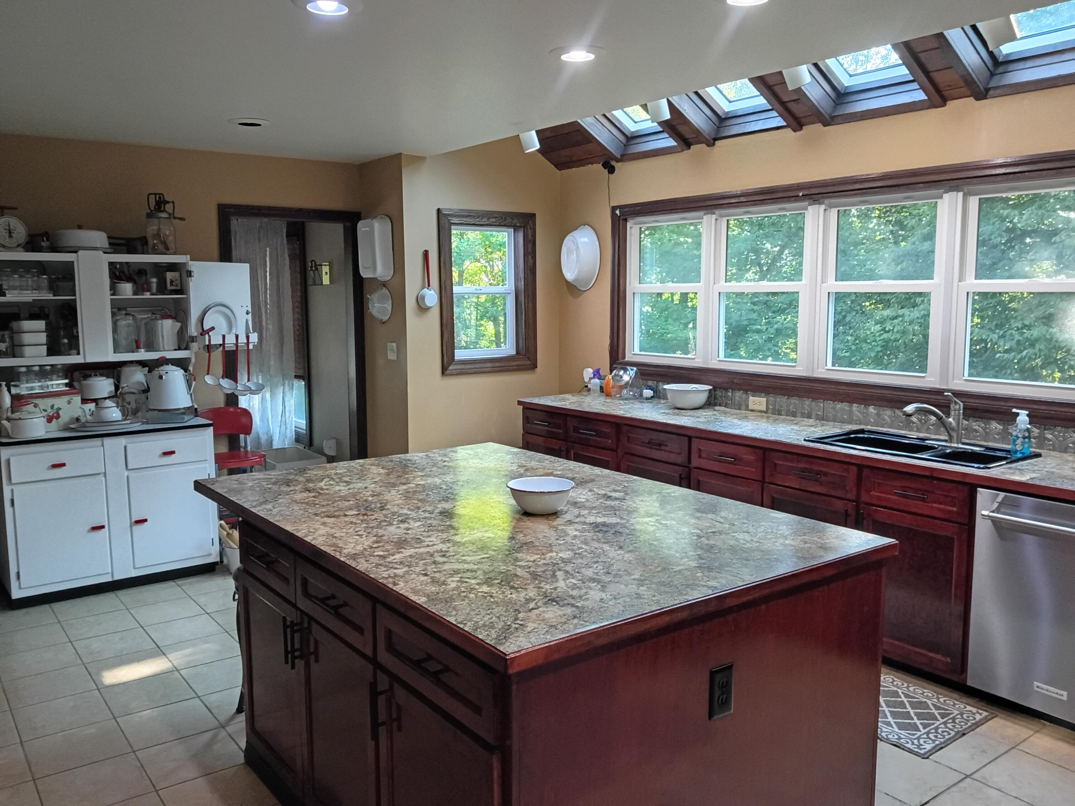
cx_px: 538
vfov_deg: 49.7
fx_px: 870
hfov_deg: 63.4
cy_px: 403
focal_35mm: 28
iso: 1404
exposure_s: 1/30
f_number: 2.2
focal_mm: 3.42
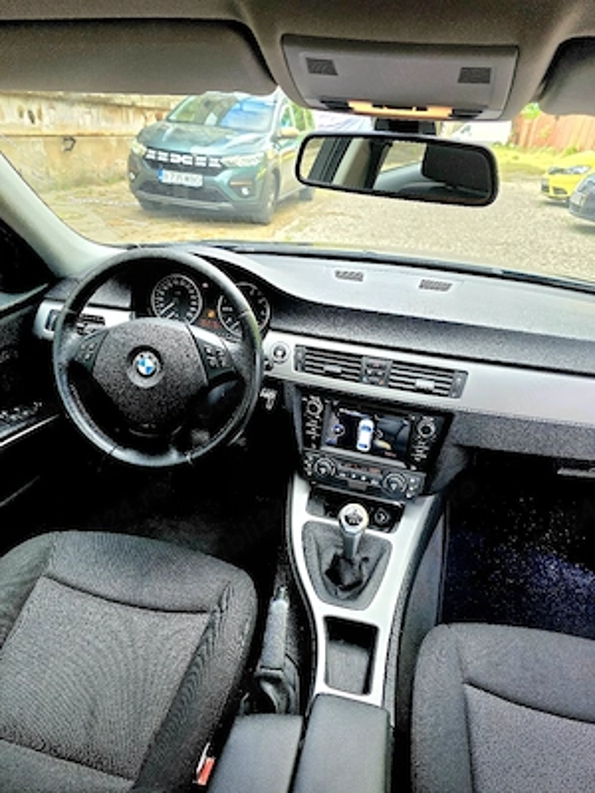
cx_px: 298
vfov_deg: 73.9
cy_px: 396
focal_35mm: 23
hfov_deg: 58.9
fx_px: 527
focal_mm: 6.3
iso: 16
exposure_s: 1/70.4
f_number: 1.7
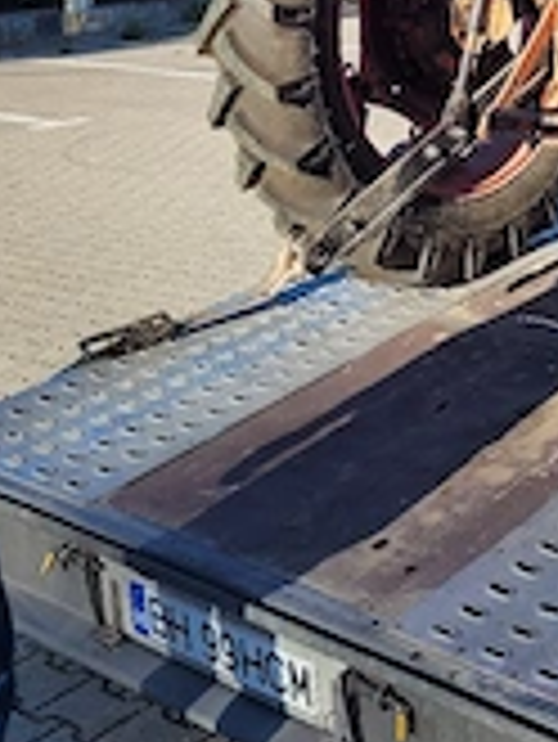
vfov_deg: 28.8
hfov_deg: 21.8
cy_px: 4
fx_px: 1352
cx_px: 648
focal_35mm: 63
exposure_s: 1/1250
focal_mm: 5.4
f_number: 1.8
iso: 40
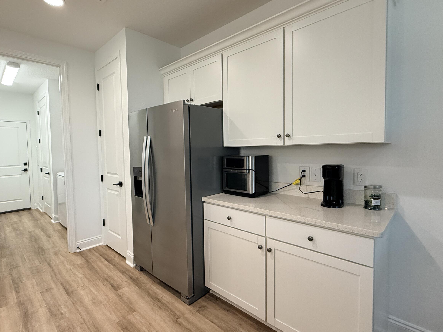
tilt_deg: -2.2
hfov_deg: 87.3
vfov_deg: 71.6
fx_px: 230
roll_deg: +0.9
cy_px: 160
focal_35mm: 18
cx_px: 194
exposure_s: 1/120
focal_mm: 2.22
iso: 250
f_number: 2.2
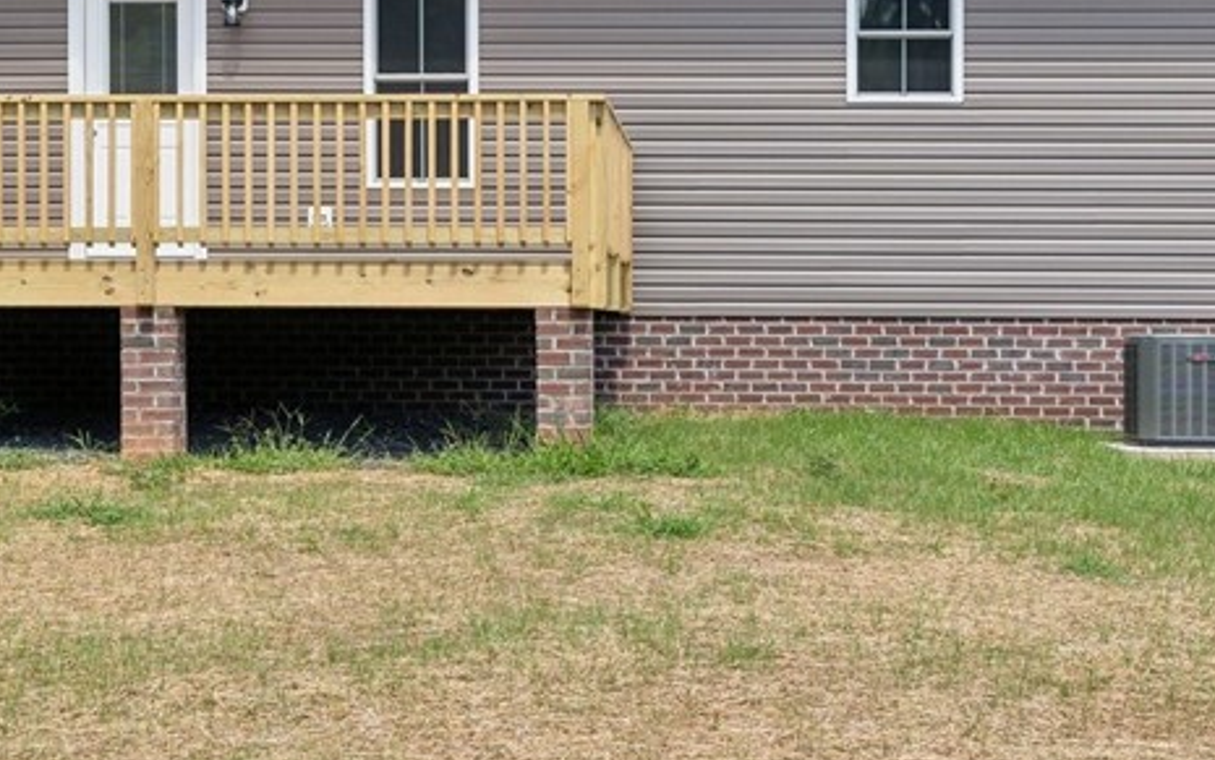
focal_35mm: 69
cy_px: 108
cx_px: 640
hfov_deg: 29.8
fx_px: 2286
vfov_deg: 18.6
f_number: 6.3
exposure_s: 1/500
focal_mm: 29
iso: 320
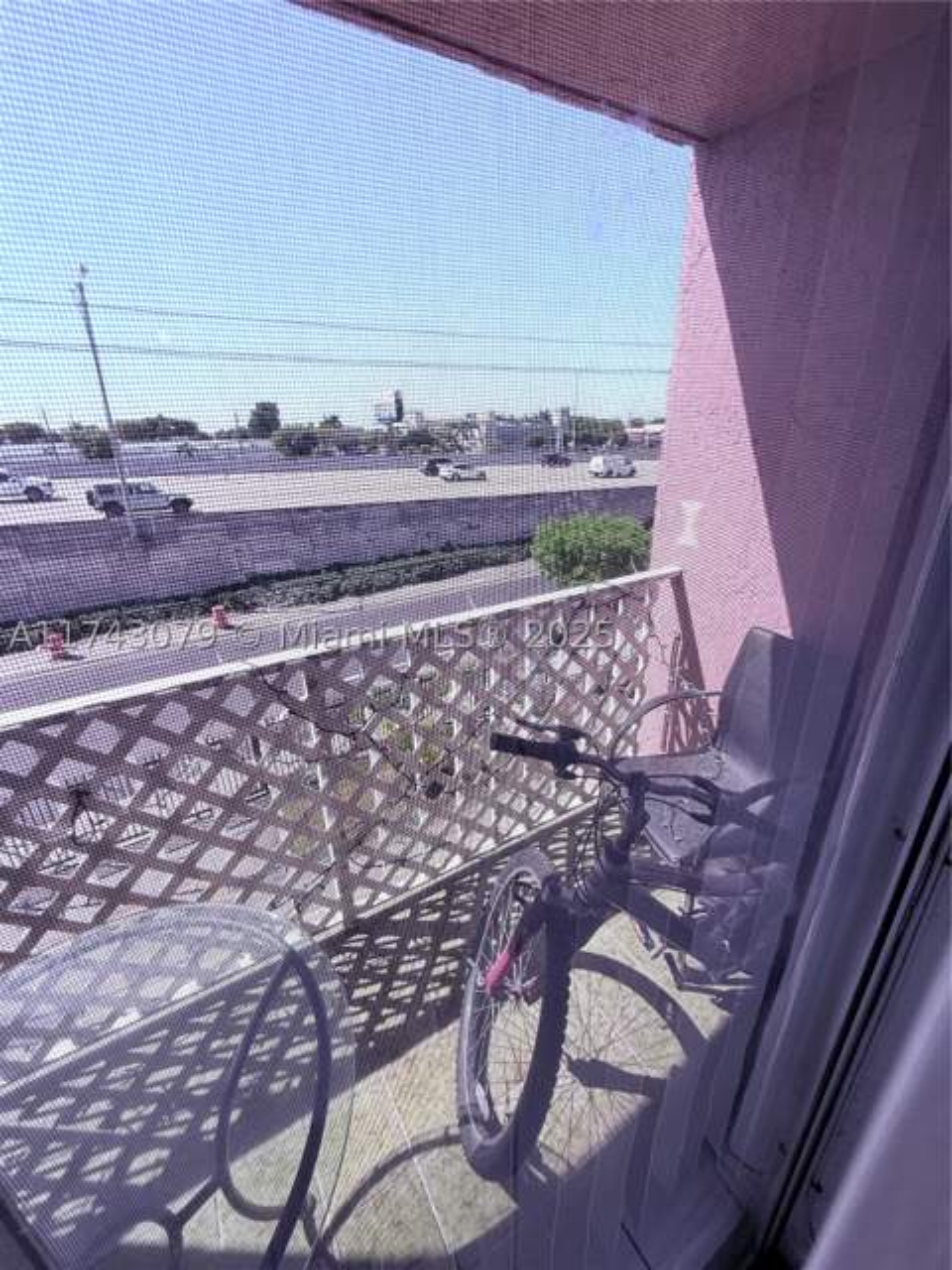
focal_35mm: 14
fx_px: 513
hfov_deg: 85.7
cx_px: 476
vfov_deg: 102.1
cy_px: 635
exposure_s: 1/751
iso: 50
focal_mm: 2.22
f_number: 2.2
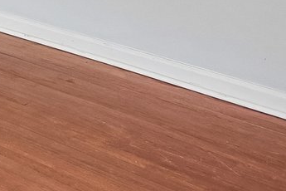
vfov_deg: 11.3
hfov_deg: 14.7
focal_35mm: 101
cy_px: -265
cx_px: -357
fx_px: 802
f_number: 4
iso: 400
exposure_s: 1/20
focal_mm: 17
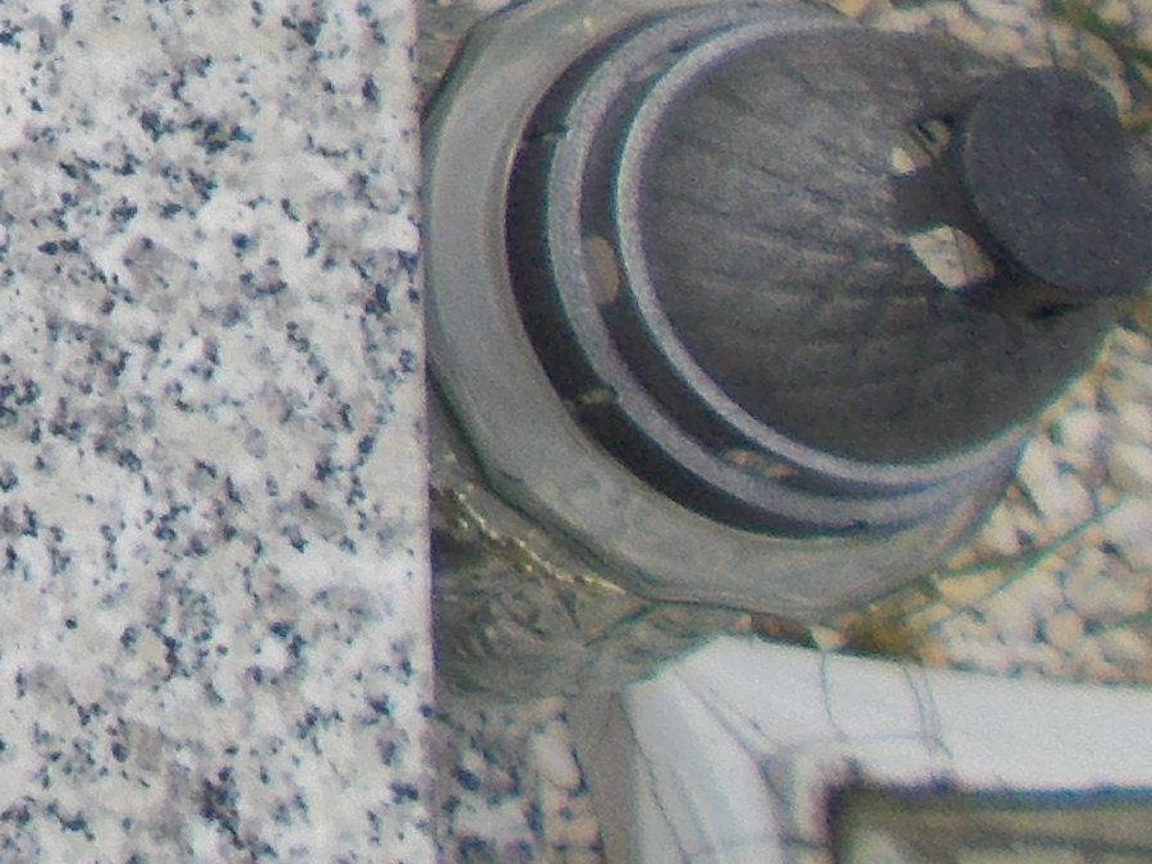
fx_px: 4427
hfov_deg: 12.3
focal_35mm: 133
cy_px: -832
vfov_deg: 10.3
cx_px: -1451
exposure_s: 1/160
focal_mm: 4.6
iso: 80
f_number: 8
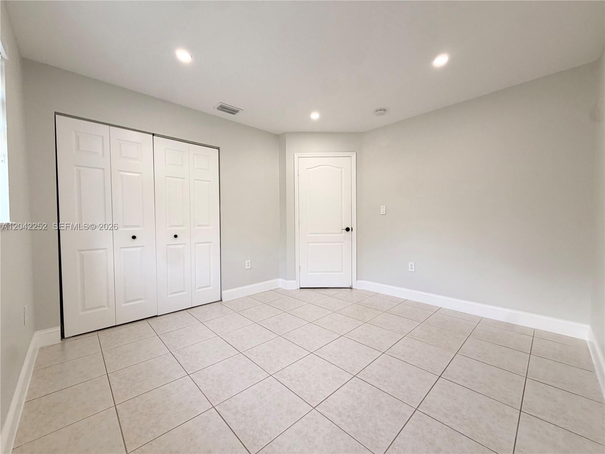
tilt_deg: -1.4
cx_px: 302
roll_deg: +0.4
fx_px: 245
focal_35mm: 14
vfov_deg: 85.7
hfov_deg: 102.1
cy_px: 227
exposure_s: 1/121
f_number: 2.2
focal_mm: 2.22
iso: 80
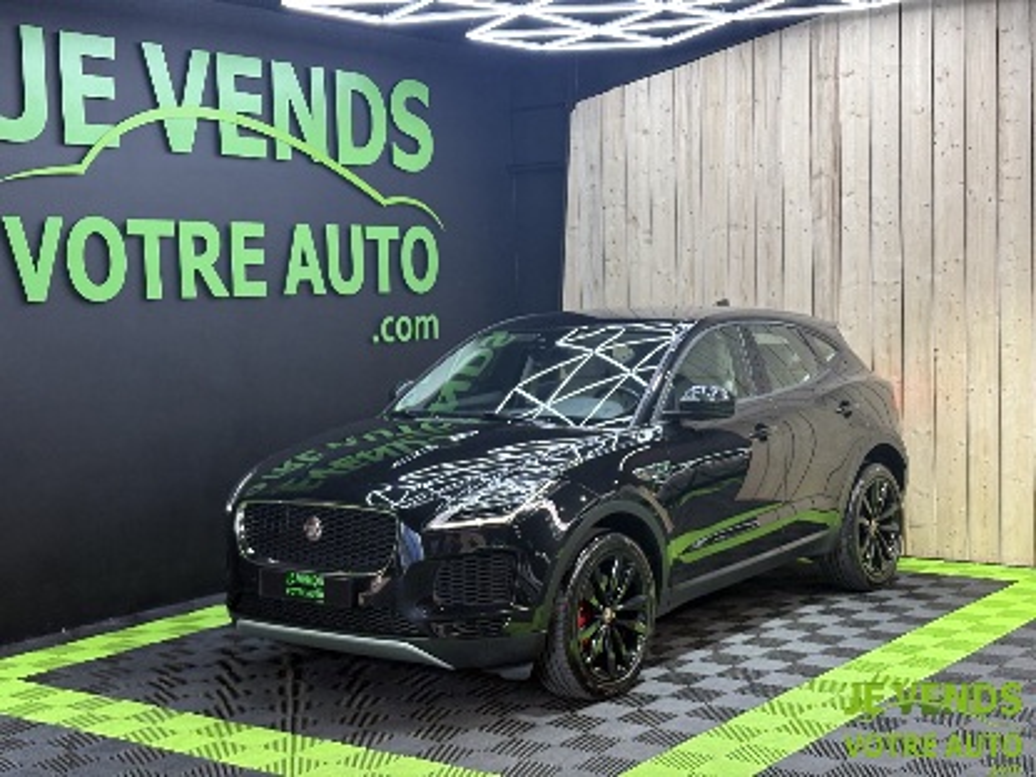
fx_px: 1556
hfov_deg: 36.8
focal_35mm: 52
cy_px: 388
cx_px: 518
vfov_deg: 28.0
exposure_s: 1/50
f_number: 1.6
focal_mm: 5.96
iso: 25
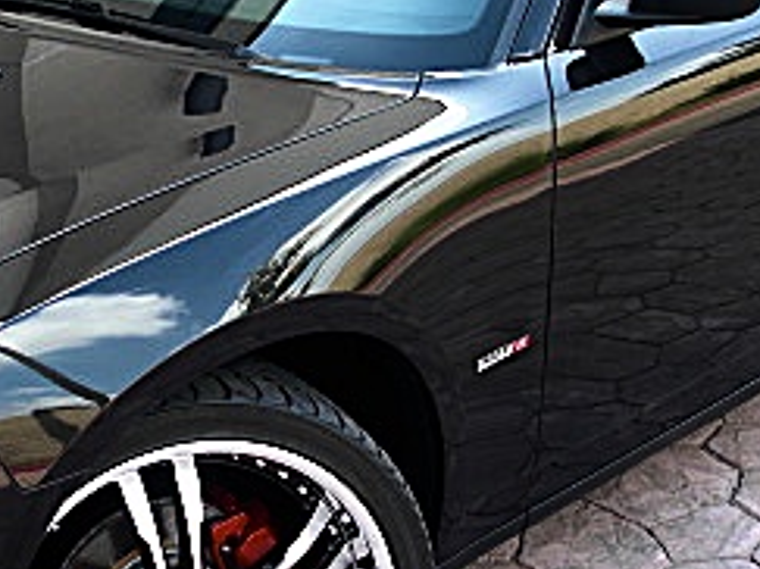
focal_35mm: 95
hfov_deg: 20.5
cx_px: 219
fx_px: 2085
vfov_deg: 15.5
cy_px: 216
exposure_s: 1/80
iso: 50
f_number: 2.8
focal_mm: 6.3
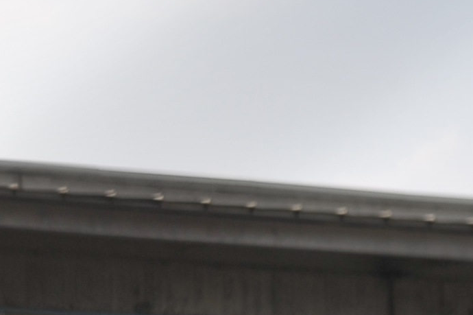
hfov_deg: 8.6
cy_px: 692
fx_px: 2836
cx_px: -681
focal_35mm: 216
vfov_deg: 6.1
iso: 200
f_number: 2.8
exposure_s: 1/2500
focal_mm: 35
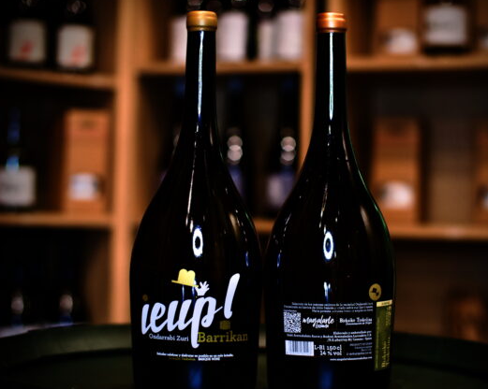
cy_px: 205
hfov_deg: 26.4
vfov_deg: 21.2
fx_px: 1039
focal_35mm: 72
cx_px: 274
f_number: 2
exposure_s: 1/640
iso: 2000
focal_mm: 32
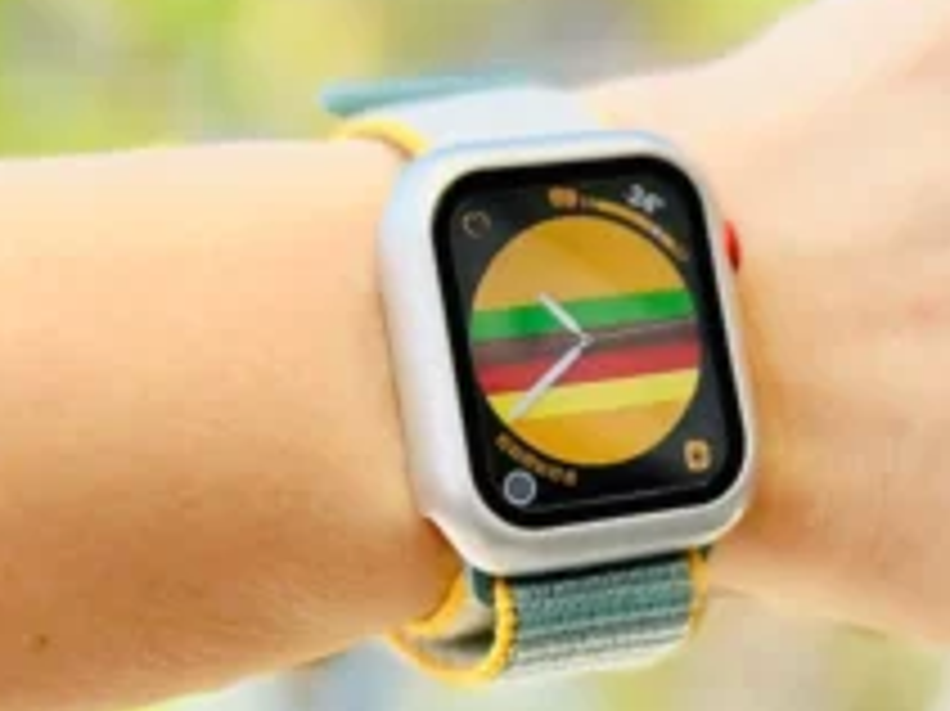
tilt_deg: +17.6
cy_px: 356
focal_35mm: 91
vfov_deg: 16.2
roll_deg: -11.6
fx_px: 2496
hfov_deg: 21.1
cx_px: 851
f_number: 1.78
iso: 80
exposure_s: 1/1751
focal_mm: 6.86
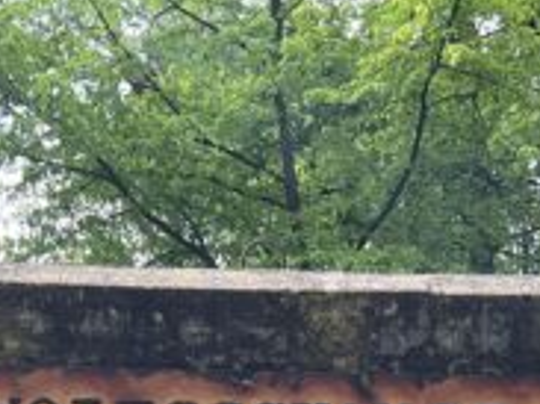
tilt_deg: +5.5
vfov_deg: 12.0
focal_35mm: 109
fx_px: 1699
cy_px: 829
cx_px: 304
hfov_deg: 18.0
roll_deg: +0.0
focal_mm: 5.7
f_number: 1.5
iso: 50
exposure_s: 1/497
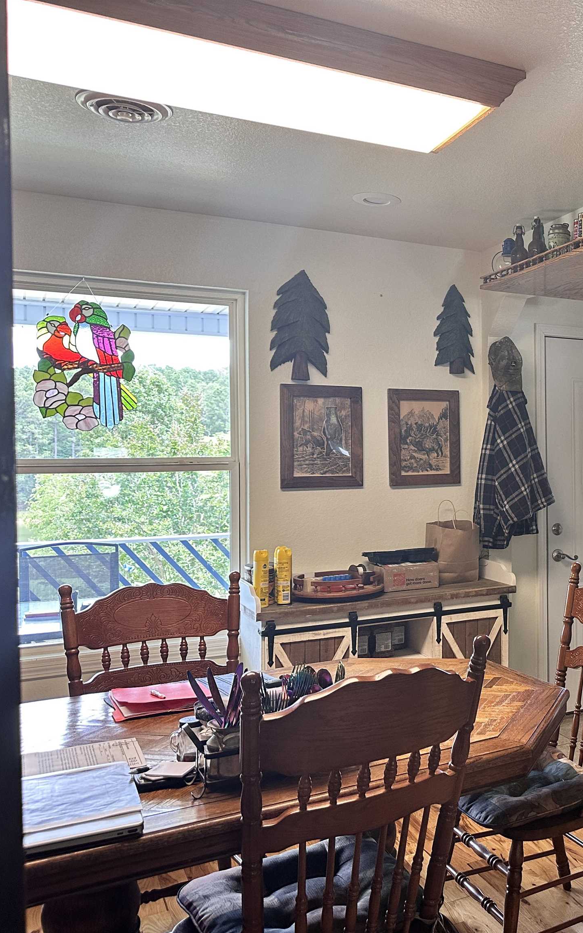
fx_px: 864
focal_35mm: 34
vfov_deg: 56.7
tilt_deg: -0.5
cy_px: 467
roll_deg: +0.3
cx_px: 589
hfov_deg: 33.9
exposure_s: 1/120
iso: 200
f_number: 1.78
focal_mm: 6.86
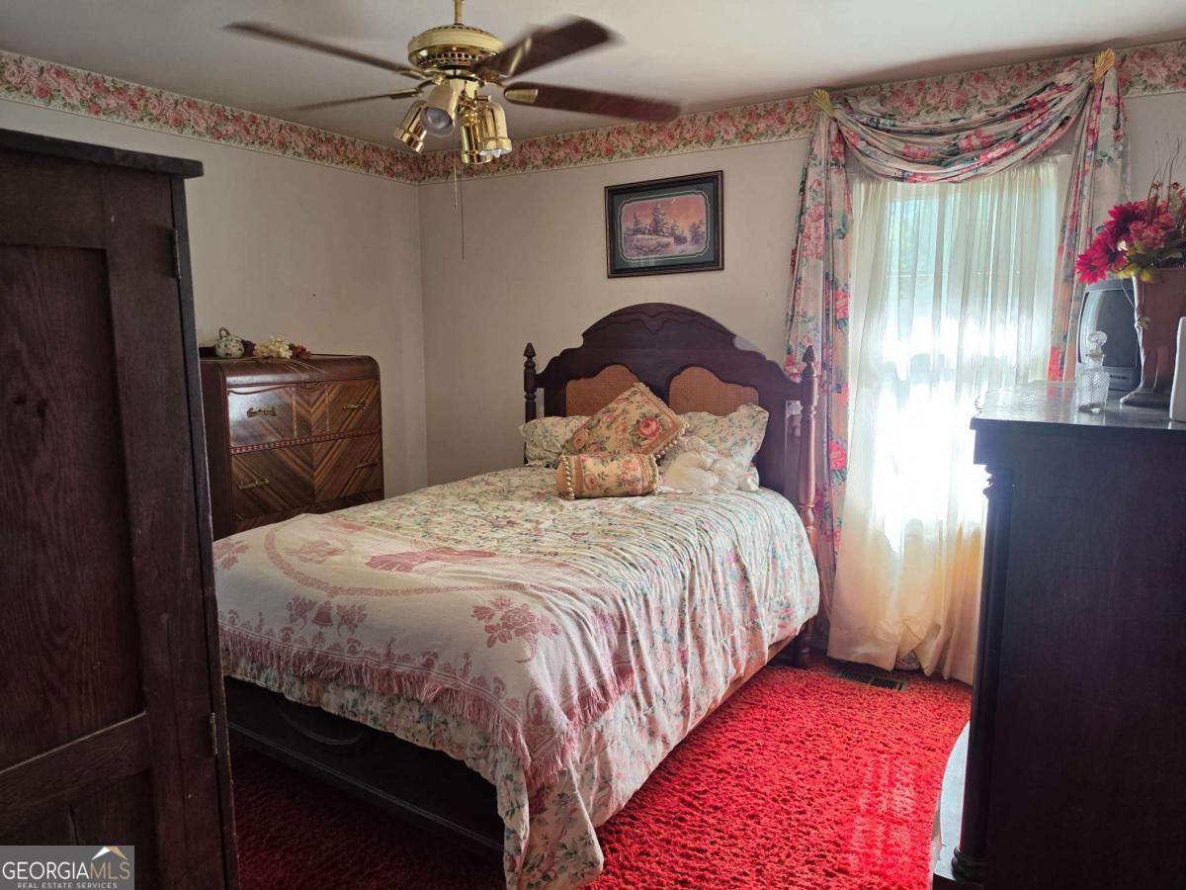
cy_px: 445
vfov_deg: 58.9
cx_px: 593
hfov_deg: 73.9
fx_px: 788
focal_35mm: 23
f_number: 1.4
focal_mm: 6.5
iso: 125
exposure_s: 1/120
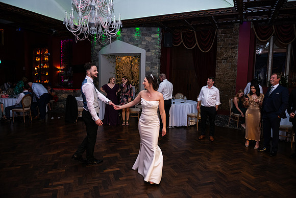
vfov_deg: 53.2
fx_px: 197
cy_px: 99
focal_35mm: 24
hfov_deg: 73.7
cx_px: 148
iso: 800
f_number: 3.5
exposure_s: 1/160
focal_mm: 24
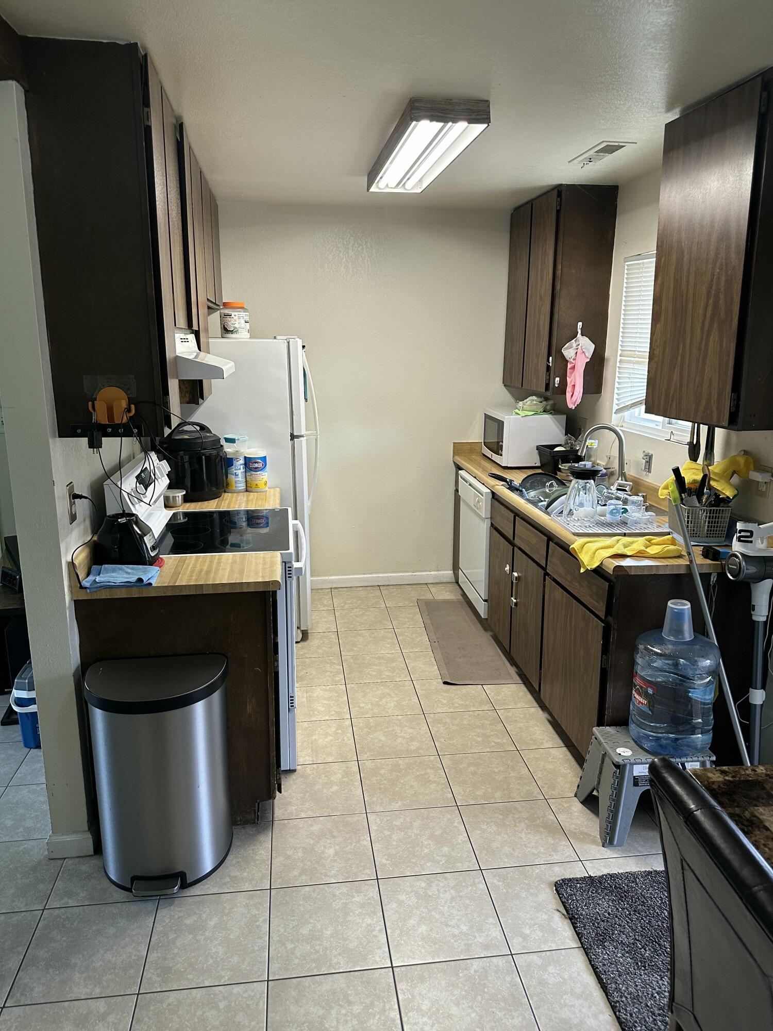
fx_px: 715
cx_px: 386
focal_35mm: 24
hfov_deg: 56.8
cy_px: 516
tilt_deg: -13.5
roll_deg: -0.9
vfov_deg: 71.6
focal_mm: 6.86
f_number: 1.78
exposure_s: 1/120
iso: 200
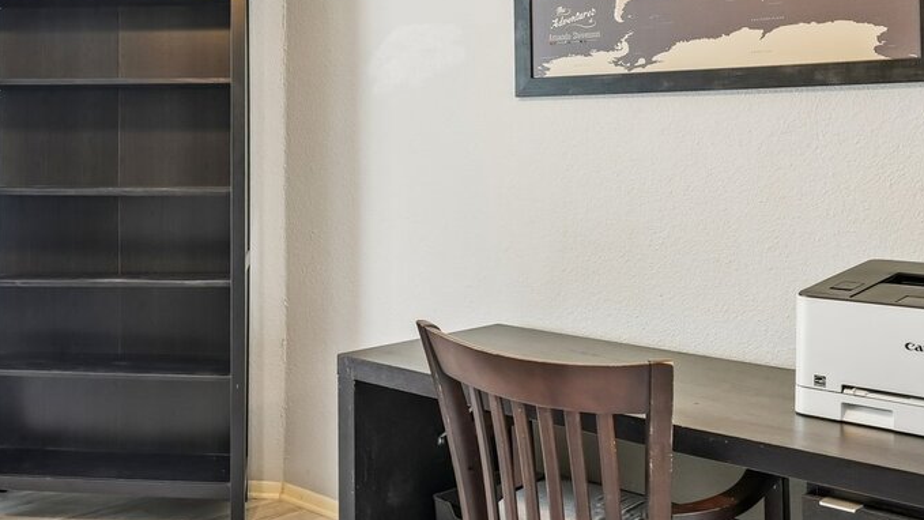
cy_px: 127
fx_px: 980
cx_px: 162
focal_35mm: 40
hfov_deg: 47.2
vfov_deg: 29.2
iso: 400
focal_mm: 16
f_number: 8
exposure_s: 1/10
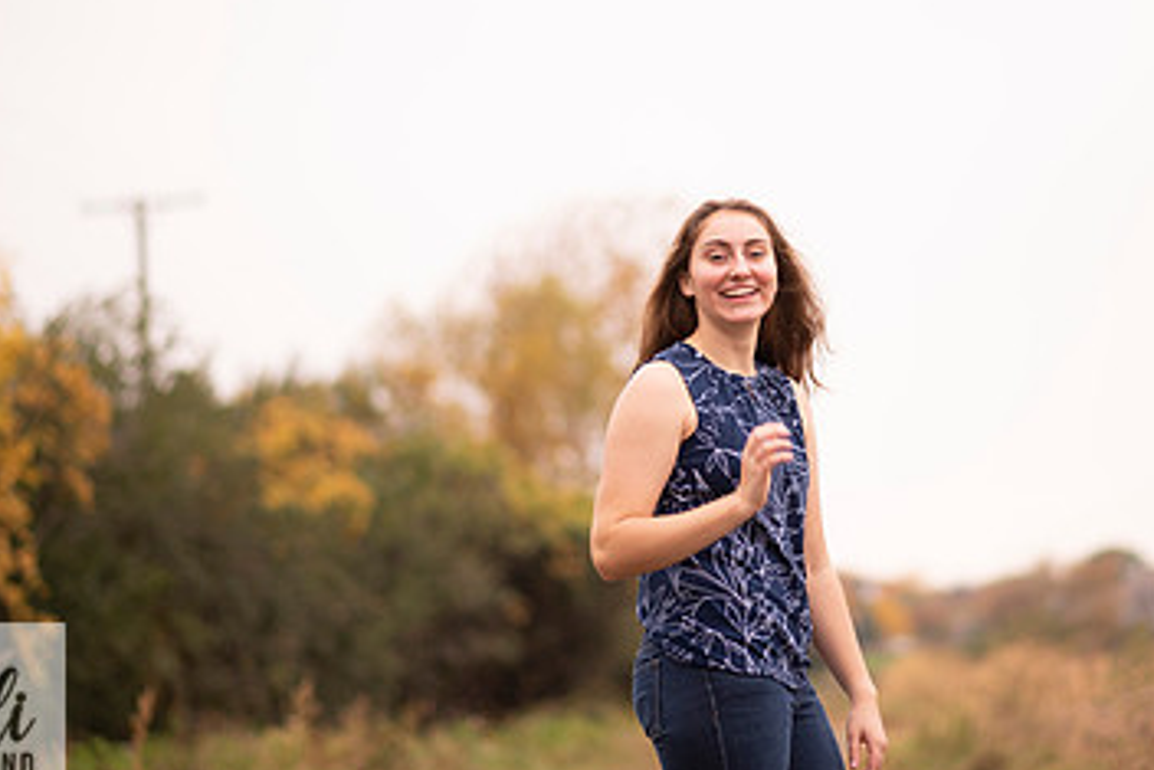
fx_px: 4489
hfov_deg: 14.6
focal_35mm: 140
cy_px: 270
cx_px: 731
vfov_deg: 9.8
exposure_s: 1/250
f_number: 1.8
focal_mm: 85
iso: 160
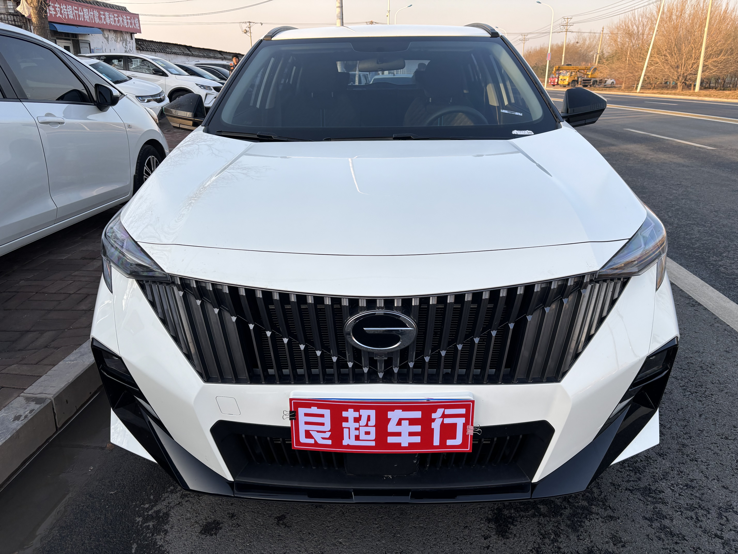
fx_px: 554
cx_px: 369
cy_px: 277
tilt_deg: -20.0
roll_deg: -0.6
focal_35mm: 26
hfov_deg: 67.3
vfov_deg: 53.1
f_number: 1.6
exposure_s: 1/775
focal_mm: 5.96
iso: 50
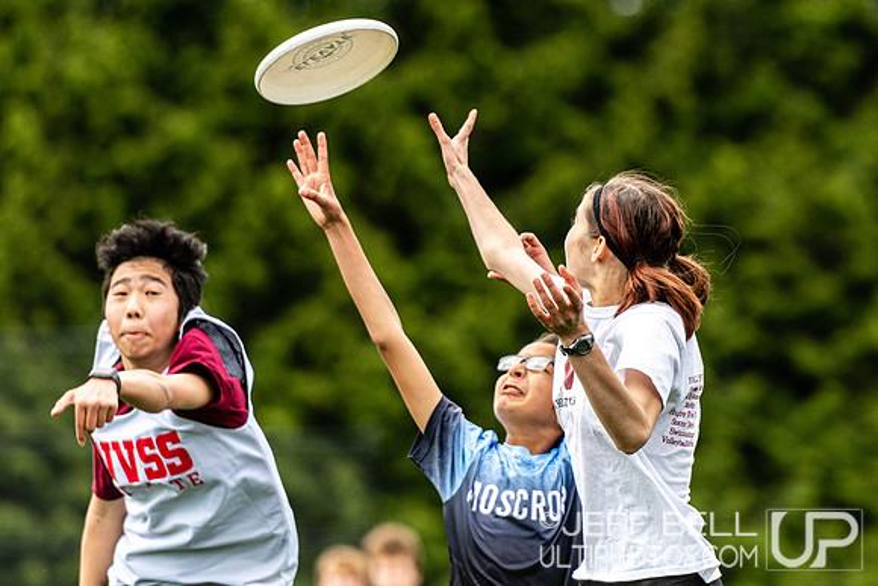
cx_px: 586
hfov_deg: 5.1
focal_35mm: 400
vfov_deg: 3.4
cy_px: 195
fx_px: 9764
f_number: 2.8
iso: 720
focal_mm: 200
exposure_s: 1/6400
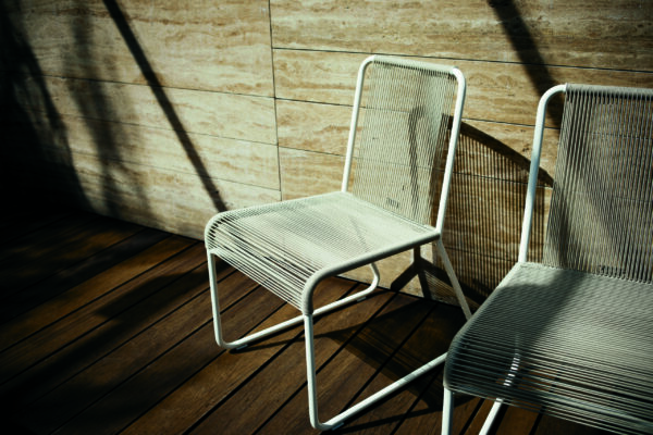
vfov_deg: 37.9
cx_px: 326
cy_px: 218
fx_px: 635
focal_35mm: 35
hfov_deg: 54.4
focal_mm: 35
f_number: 4.5
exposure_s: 1/1000
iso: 100
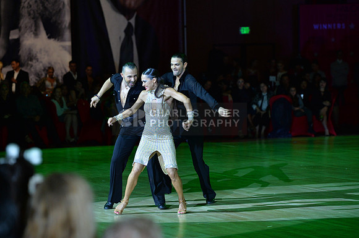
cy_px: 119
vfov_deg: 9.8
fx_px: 1394
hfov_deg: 14.7
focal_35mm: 140
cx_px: 180
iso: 2000
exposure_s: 1/250
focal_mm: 140
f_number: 4
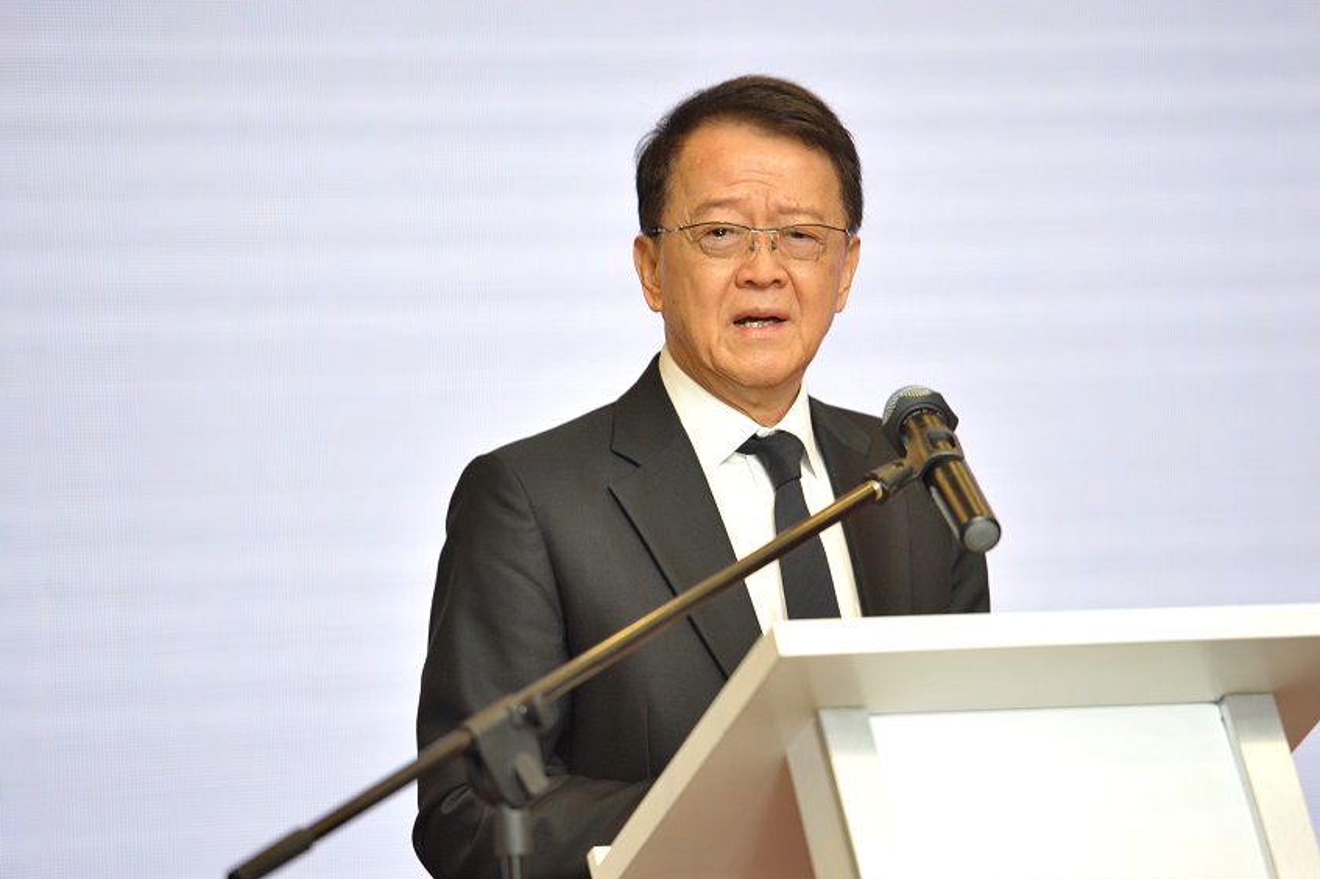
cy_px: 498
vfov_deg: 5.8
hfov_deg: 8.7
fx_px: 8650
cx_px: 695
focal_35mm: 236
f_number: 2.8
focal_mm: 200
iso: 800
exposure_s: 1/125
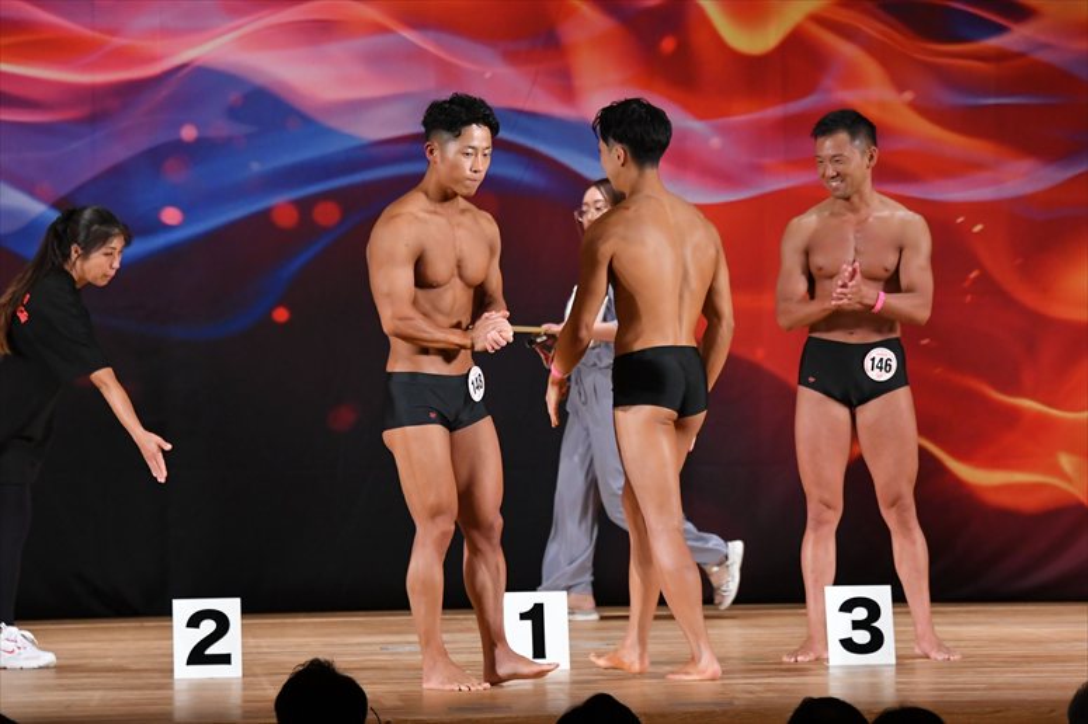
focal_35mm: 217
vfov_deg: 6.3
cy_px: 362
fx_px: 6555
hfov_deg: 9.5
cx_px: 544
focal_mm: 145
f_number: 5.6
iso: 3200
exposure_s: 1/400
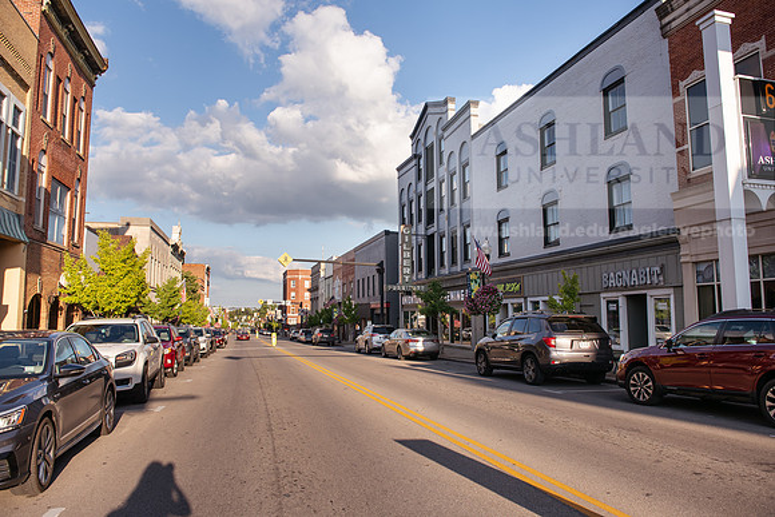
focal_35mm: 26
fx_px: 560
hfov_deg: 69.4
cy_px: 258
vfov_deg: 49.6
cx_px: 388
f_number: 5
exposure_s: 1/640
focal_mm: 26
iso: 125
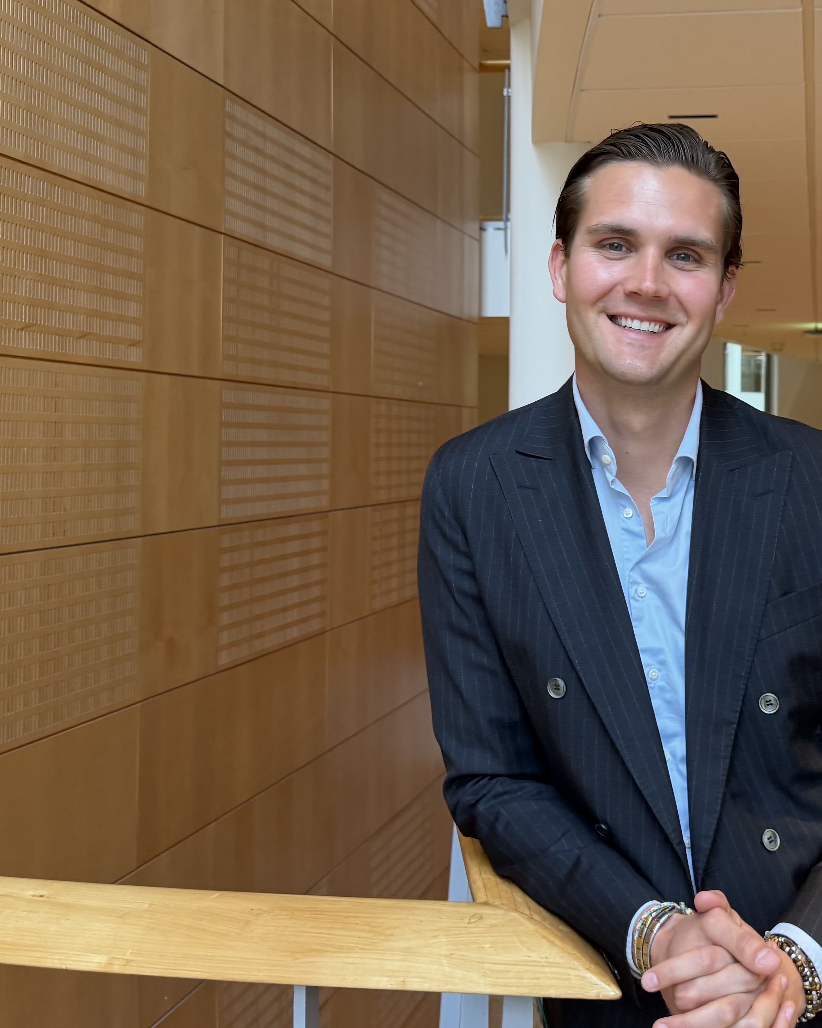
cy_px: 415
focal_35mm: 42
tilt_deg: +1.2
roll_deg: -1.7
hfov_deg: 34.5
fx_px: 1277
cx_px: 666
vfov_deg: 43.6
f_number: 1.78
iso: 160
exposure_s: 1/100
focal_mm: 6.76
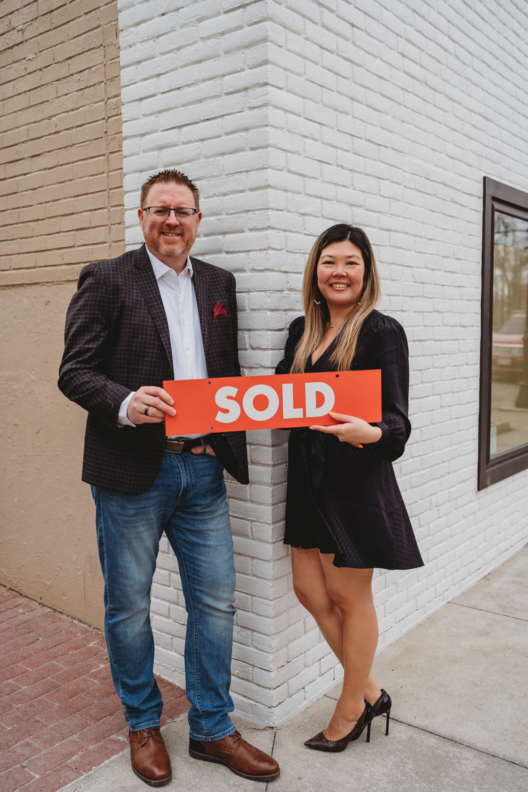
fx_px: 770
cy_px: 396
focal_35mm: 35
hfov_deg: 37.9
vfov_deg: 54.4
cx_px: 264
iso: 100
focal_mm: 35
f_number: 2.8
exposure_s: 1/320
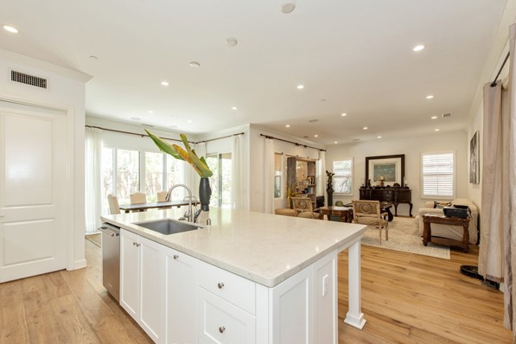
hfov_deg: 100.3
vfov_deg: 77.3
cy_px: 179
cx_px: 248
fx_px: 215
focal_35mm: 15
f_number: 5.6
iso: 800
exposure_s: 1/125
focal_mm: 14
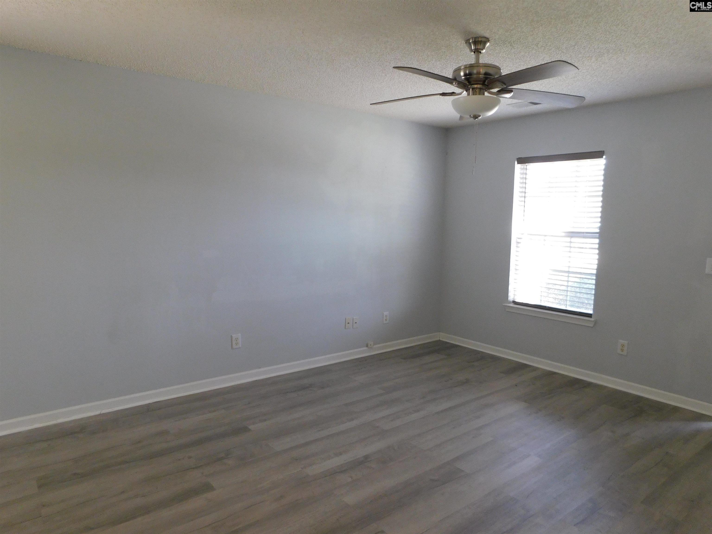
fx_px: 473
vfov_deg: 58.9
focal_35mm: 23
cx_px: 356
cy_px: 267
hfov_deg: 73.9
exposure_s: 1/30
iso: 200
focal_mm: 4
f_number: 3
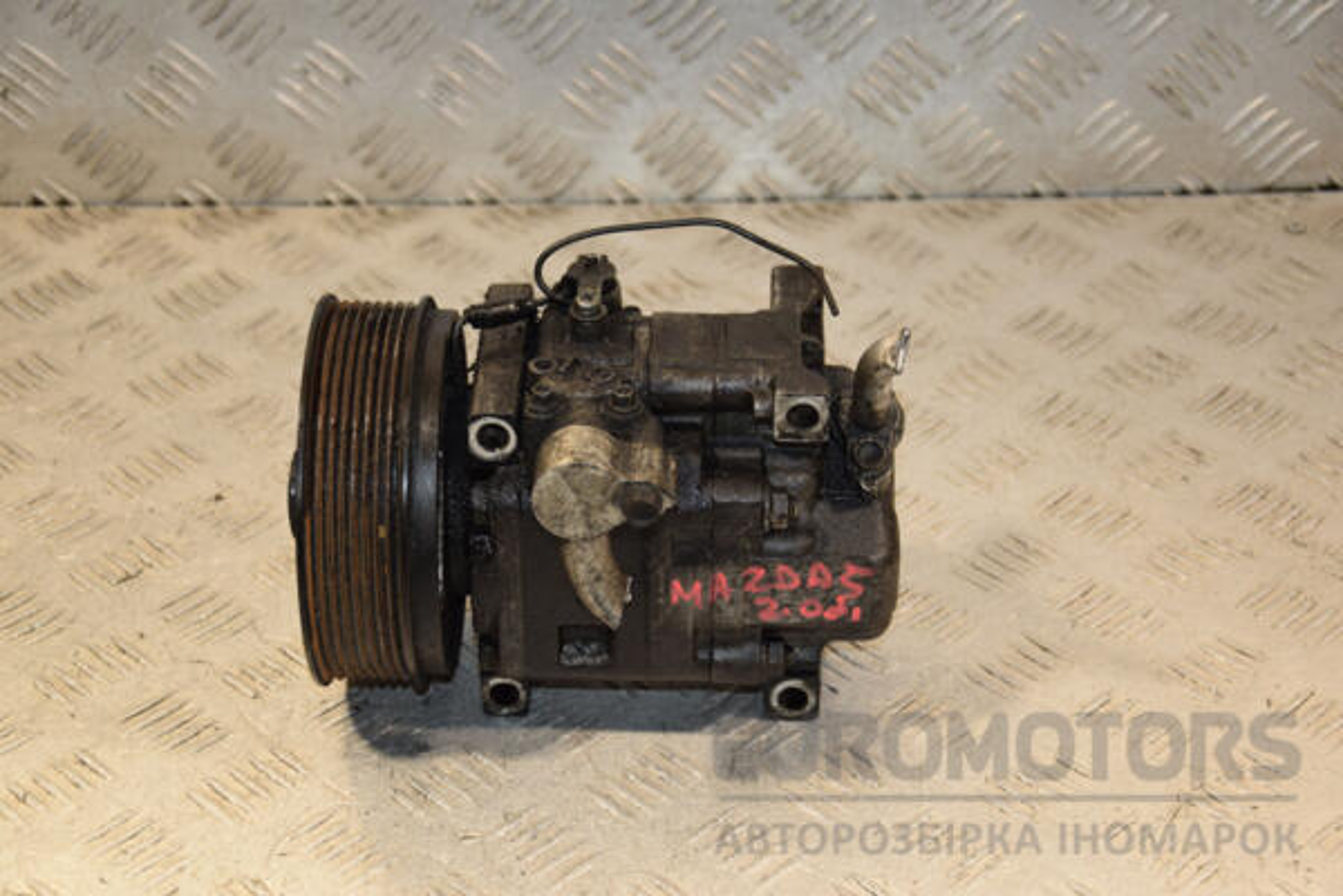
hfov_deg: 27.0
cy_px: 448
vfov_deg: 18.2
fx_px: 2798
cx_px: 672
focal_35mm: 75
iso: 800
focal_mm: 50
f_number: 5.6
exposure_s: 1/200
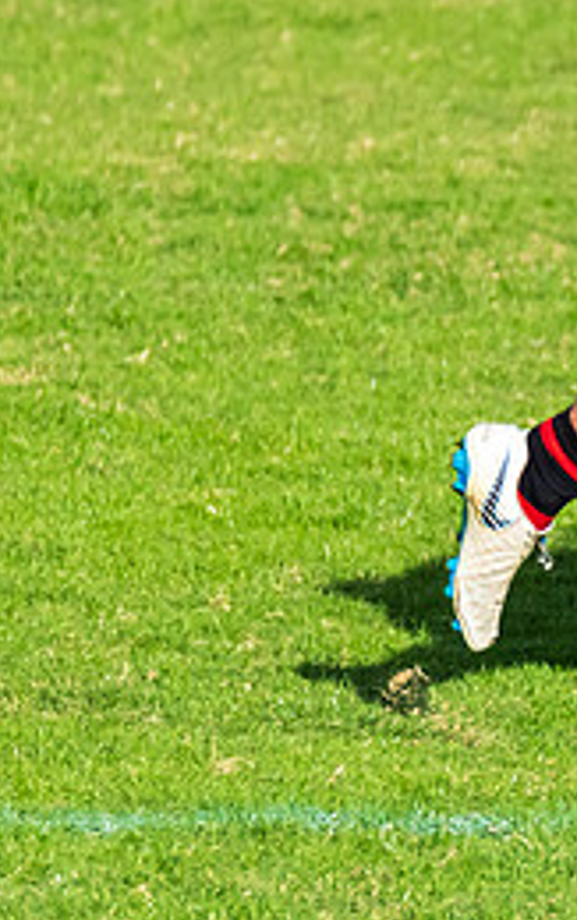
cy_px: 150
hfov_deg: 1.0
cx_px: 1243
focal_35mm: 1364
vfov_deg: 1.5
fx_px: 34243
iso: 1000
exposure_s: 1/4000
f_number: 6
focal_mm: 380
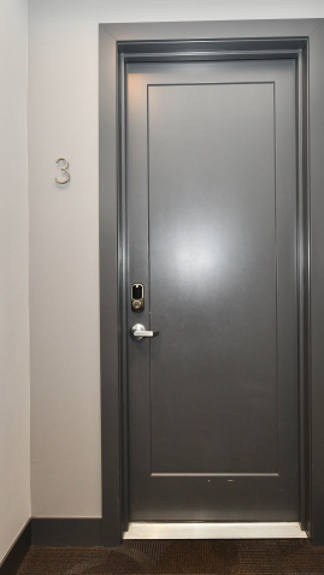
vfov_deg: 78.7
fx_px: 351
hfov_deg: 49.3
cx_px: 192
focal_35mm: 23
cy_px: 291
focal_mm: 14
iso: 640
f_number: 6.3
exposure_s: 1/60
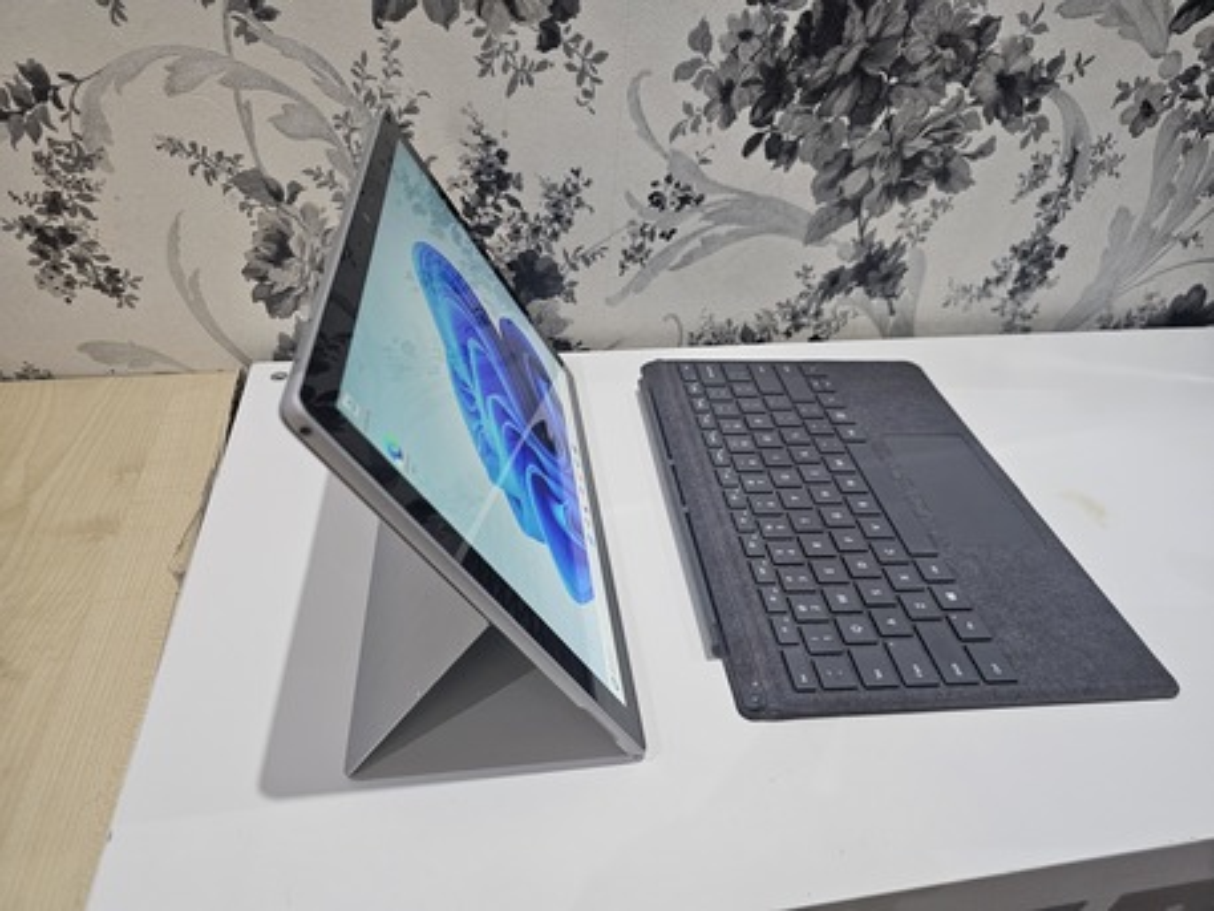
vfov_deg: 58.9
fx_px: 807
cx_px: 607
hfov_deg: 73.9
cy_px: 456
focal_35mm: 23
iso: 400
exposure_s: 1/100
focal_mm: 6.3
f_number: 1.7
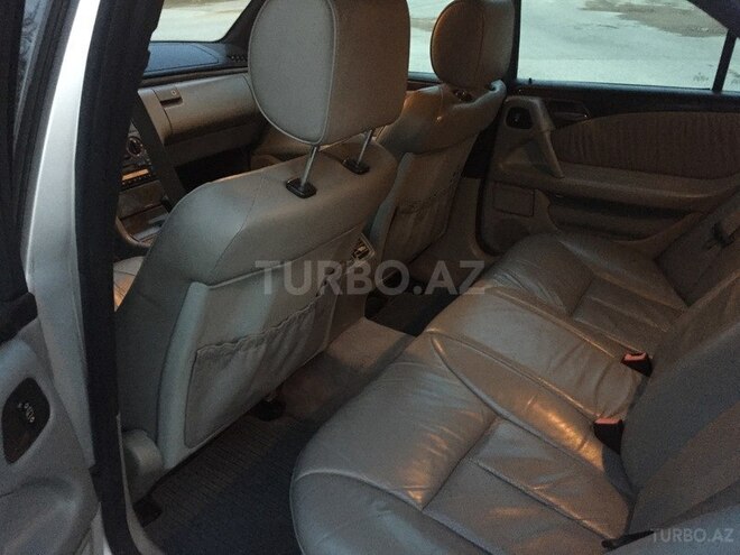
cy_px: 278
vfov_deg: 48.2
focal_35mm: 29
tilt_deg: -25.3
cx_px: 370
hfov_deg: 61.7
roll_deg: +0.2
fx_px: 620
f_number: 2.2
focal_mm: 4.15
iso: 640
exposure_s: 1/17
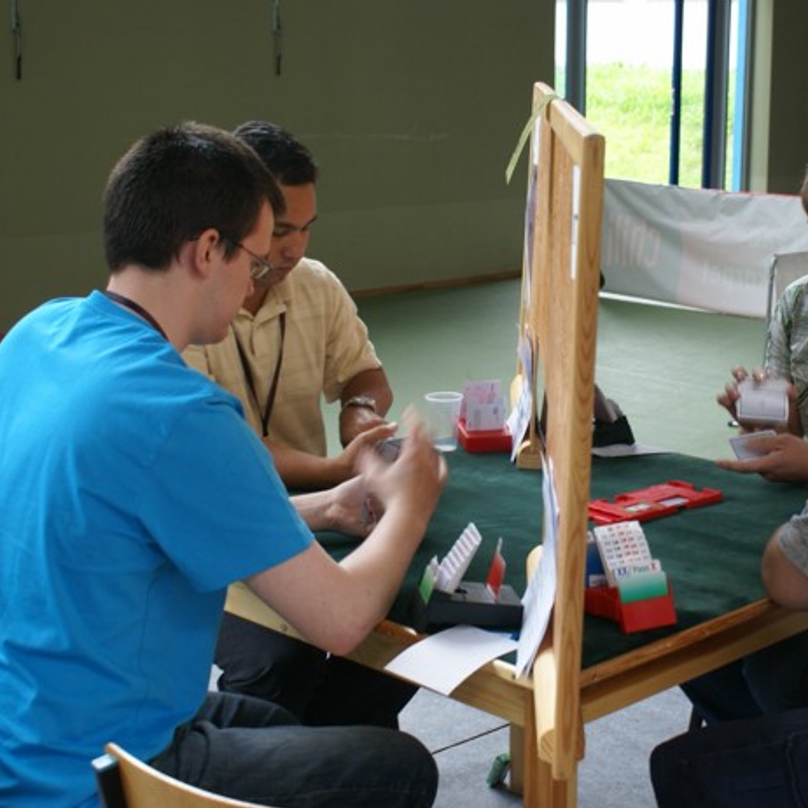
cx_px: 551
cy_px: 404
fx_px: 1532
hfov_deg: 29.3
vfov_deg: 29.6
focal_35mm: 58
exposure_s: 1/25
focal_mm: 30
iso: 200
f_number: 5.6
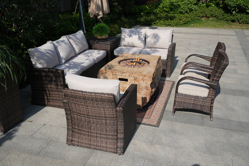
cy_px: 83
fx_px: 249
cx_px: 124
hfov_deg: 53.1
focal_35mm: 36
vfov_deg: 36.9
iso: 100
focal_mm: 36
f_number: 8
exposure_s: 1/250
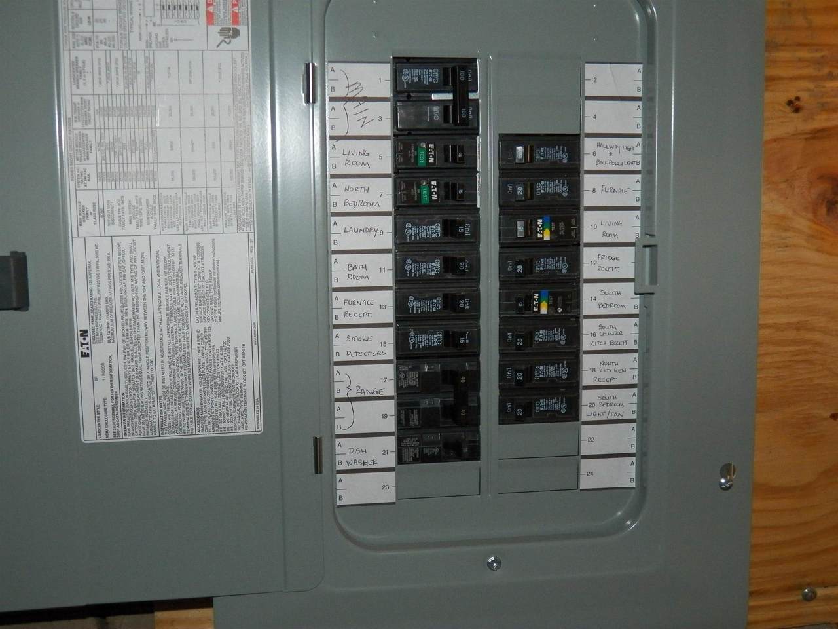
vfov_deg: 36.0
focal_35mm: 40
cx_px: 419
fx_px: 968
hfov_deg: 46.8
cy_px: 314
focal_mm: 7.1
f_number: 3.2
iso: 400
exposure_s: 1/30
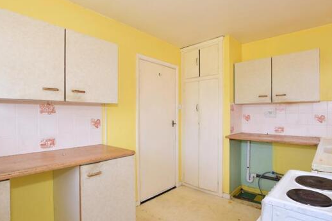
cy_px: 116
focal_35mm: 19
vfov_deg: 64.5
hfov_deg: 86.9
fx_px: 175
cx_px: 172
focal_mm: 10
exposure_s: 1/125
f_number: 5.6
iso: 400
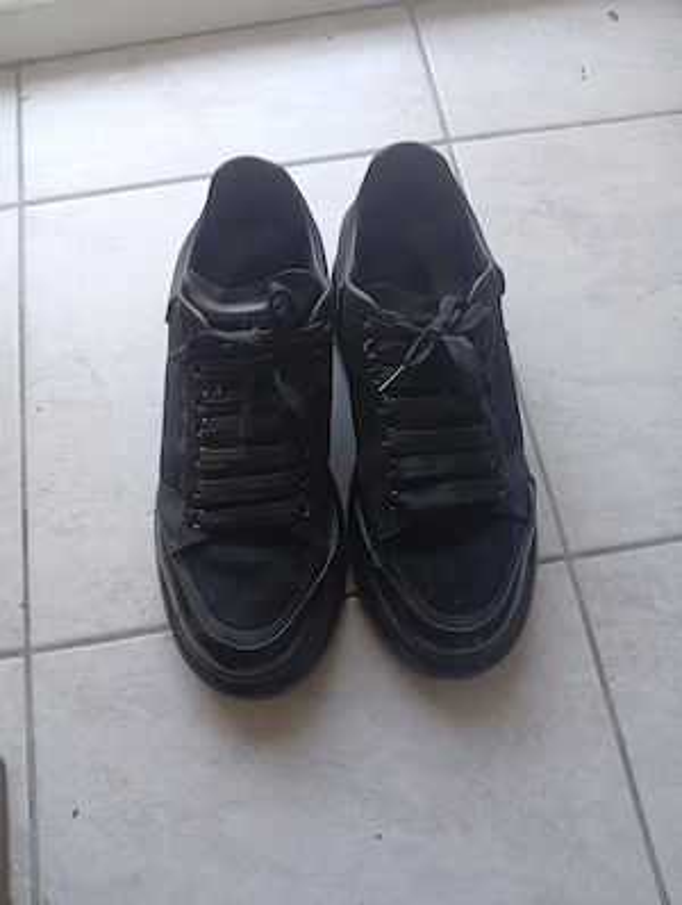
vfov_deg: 65.2
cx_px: 341
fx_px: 707
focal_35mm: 27
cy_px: 452
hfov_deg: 51.5
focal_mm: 3.98
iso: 176
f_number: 1.8
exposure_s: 1/50
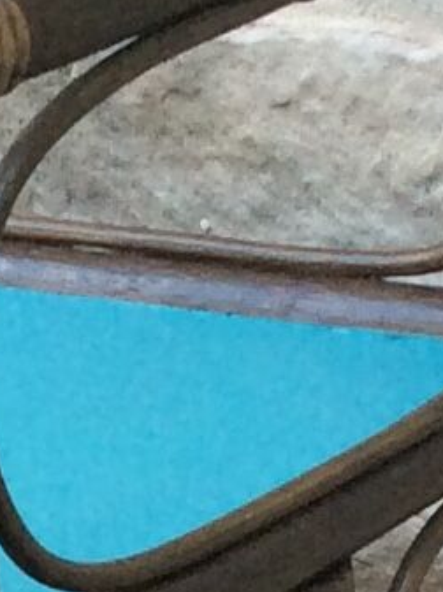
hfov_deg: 6.0
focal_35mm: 246
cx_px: 74
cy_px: 1335
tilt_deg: -29.6
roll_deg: +5.8
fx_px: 4206
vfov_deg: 7.6
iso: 64
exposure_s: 1/100
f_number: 2.4
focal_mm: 3.3
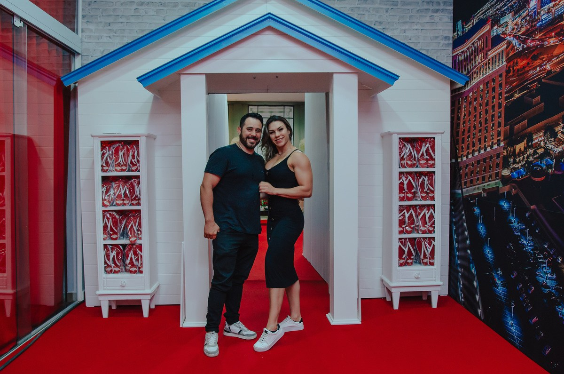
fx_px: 452
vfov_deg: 44.9
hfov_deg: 64.0
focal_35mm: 29
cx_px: 282
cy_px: 187
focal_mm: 18
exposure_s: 1/60
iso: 500
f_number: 2.8
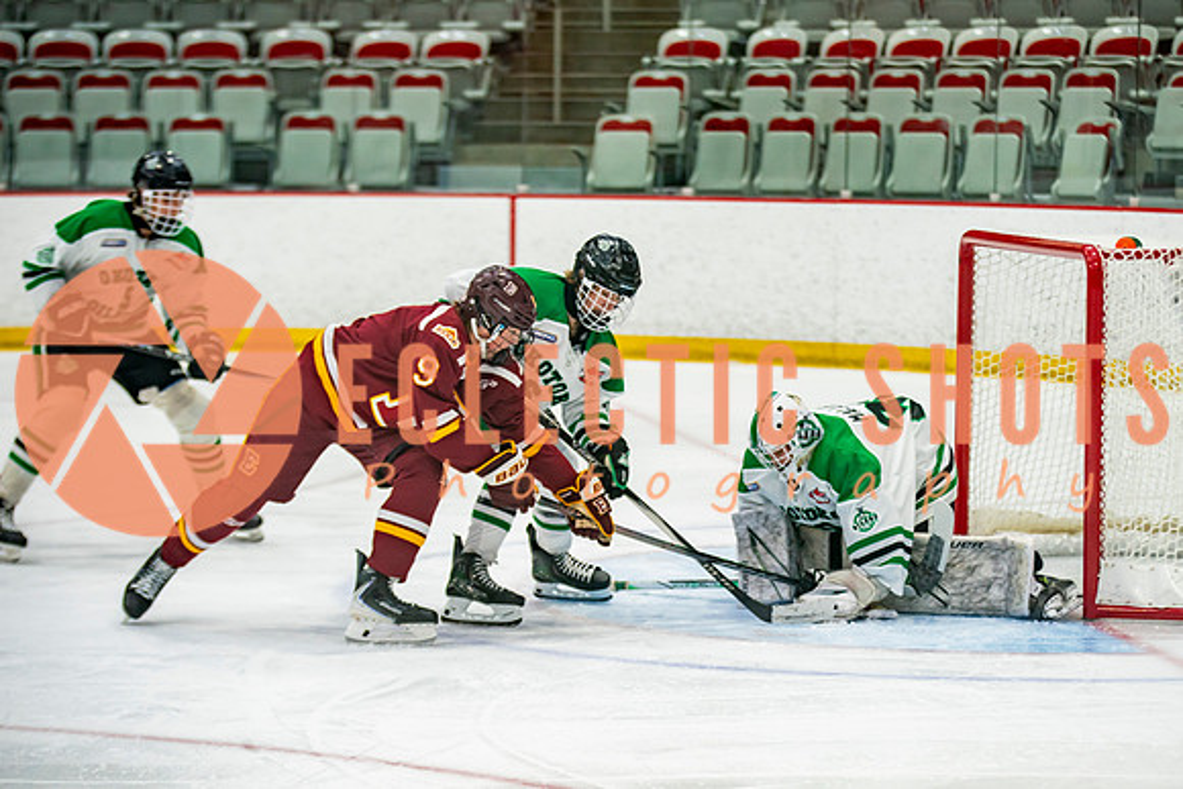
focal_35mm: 132
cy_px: 430
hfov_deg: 15.5
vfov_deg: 10.4
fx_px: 4343
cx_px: 679
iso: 1250
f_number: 2.8
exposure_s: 1/640
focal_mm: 110
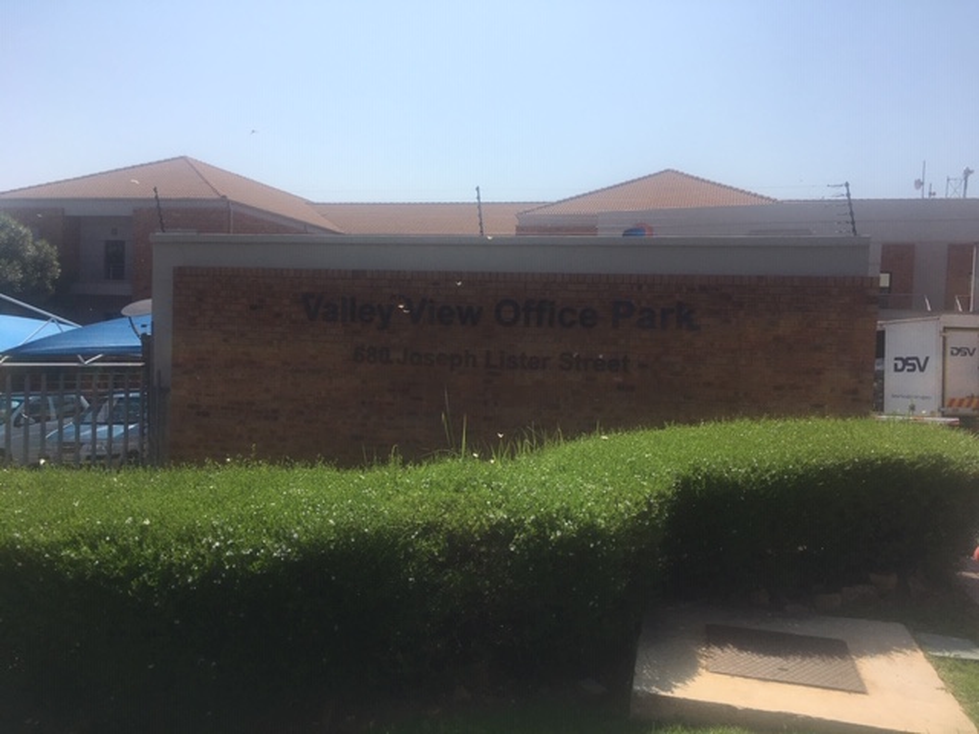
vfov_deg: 48.2
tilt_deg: -2.5
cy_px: 367
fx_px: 820
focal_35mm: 29
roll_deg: -1.7
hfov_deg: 61.7
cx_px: 490
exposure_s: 1/3077
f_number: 2.2
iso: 25
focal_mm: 4.15
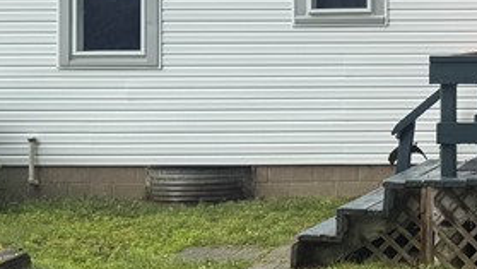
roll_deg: +2.2
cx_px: 650
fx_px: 1214
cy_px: 86
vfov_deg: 12.6
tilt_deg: +4.1
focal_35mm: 96
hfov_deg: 20.1
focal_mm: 6.76
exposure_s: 1/1292
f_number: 1.78
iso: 80
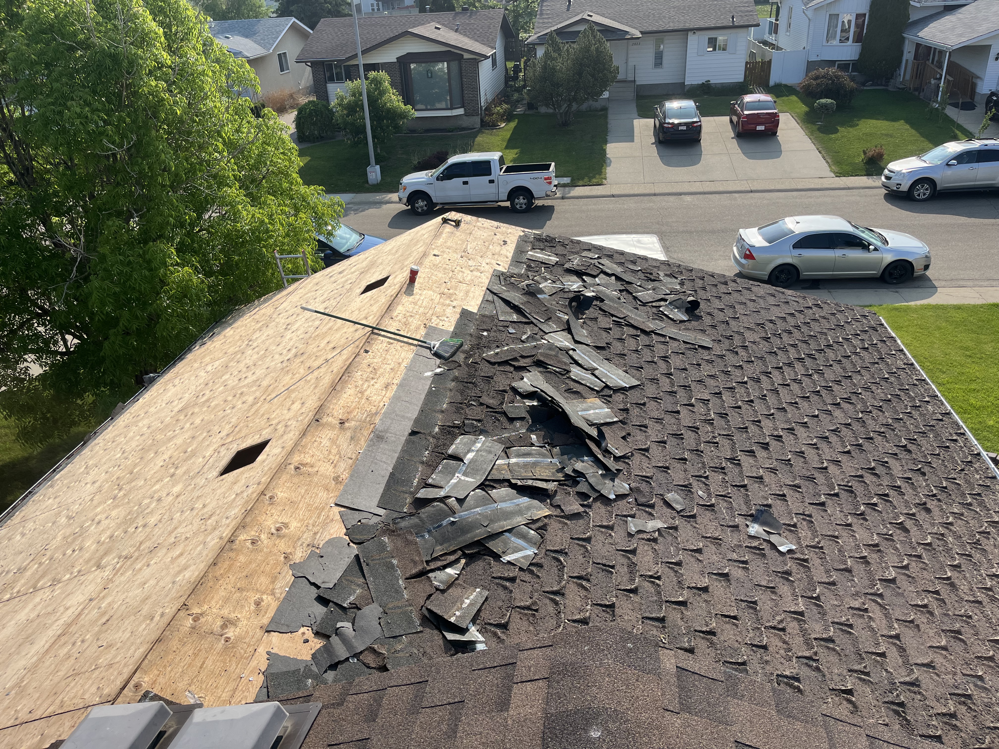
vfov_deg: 53.1
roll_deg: +3.8
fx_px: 750
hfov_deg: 67.3
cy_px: 374
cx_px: 500
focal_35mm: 26
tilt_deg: -26.7
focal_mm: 5.1
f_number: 1.6
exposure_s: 1/3413
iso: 50
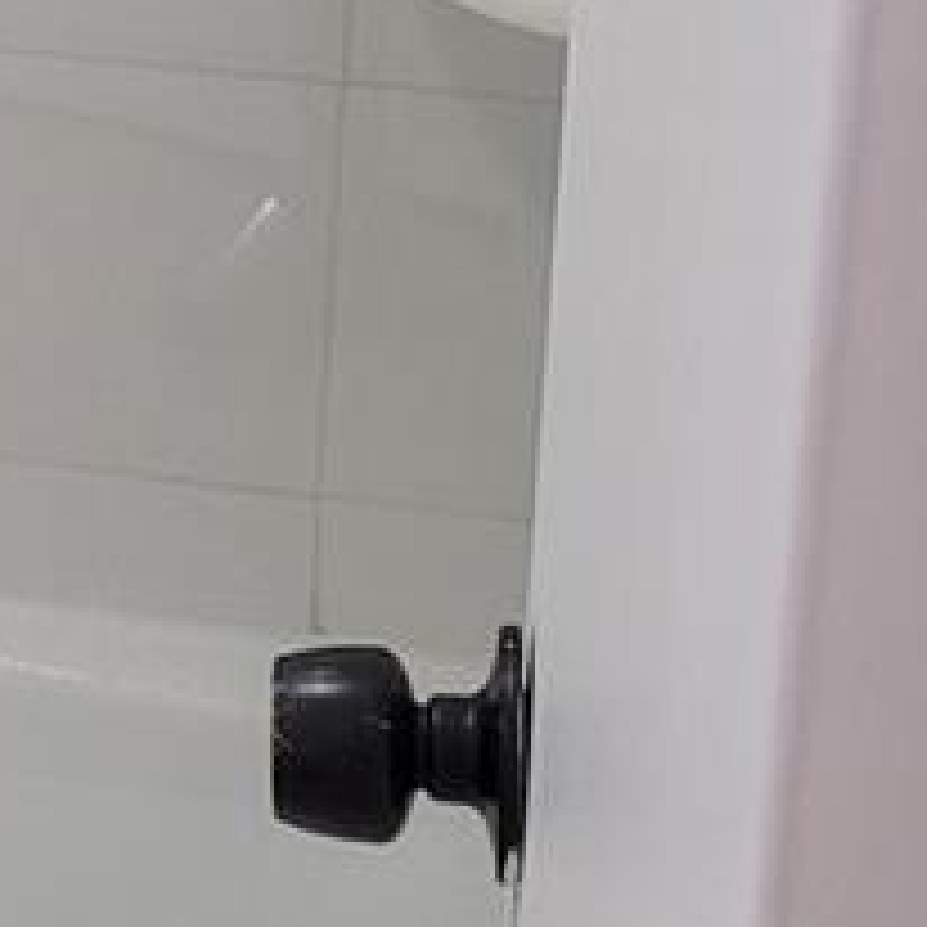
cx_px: -765
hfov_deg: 12.3
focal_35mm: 129
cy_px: -202
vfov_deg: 13.2
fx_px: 3908
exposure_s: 1/120
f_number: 1.8
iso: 160
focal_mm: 7
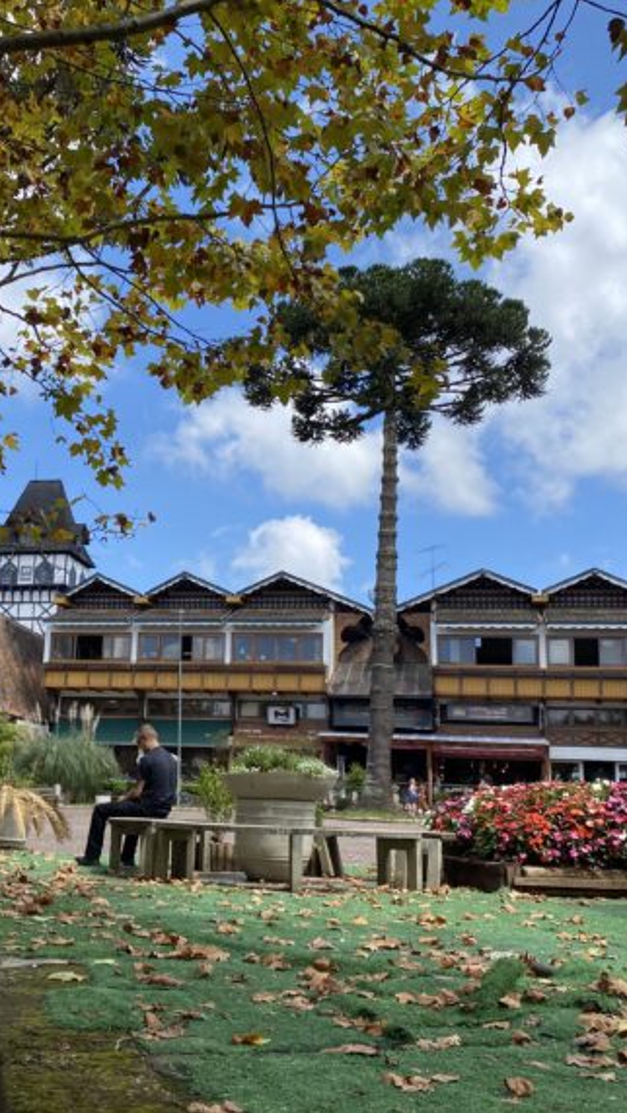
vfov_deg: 52.8
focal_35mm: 38
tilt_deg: +13.2
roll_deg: -3.0
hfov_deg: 30.8
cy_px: 558
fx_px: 1122
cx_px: 169
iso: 32
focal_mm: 4.25
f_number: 1.8
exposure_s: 1/1866
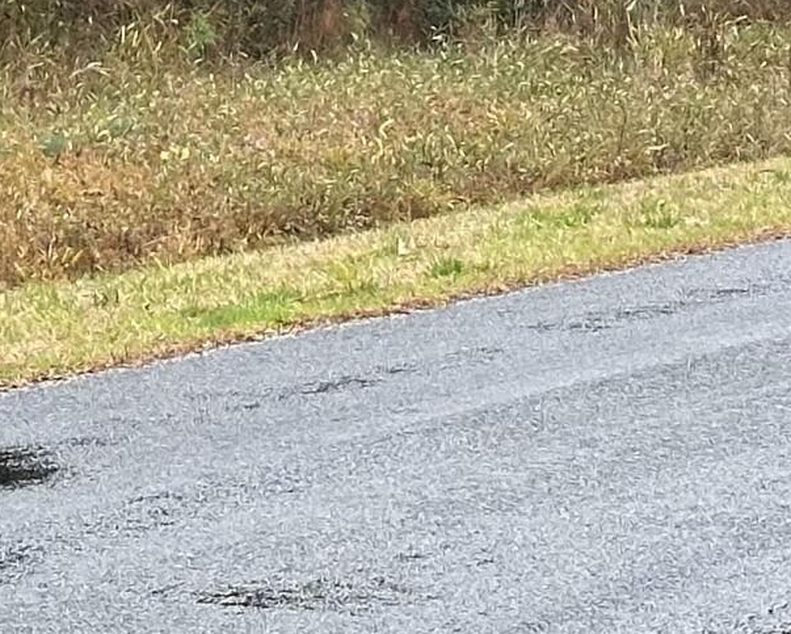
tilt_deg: +5.3
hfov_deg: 8.2
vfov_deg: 6.5
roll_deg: +2.5
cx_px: -54
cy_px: -599
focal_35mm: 233
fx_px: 5457
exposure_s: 1/324
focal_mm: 6.86
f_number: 1.78
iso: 64
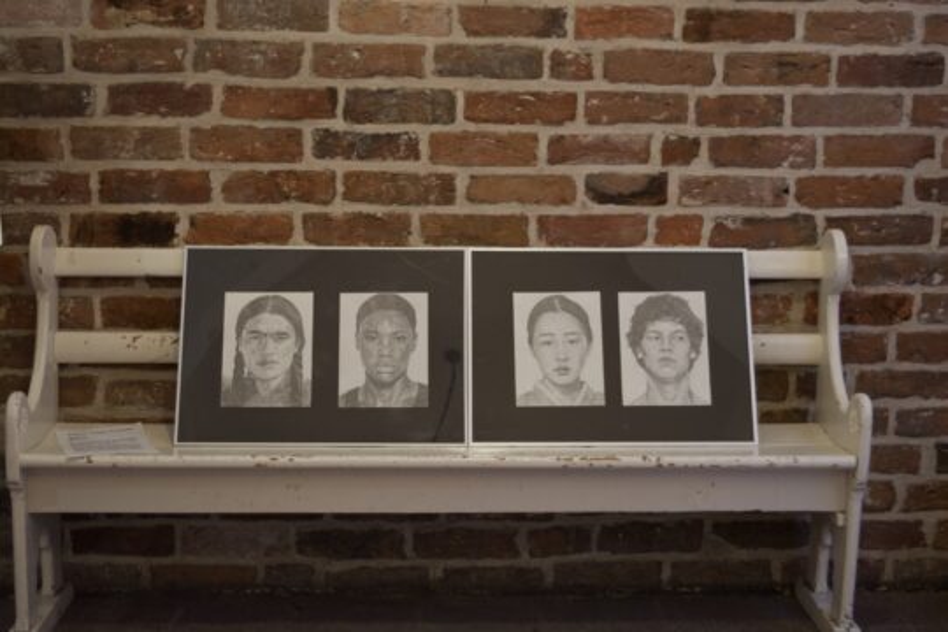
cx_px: 474
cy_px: 316
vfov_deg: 25.1
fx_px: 1422
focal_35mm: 54
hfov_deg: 36.9
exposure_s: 1/40
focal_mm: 36
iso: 1600
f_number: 4.8
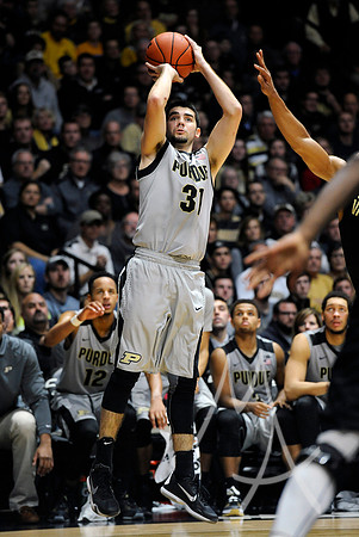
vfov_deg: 10.3
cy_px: 268
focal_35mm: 200
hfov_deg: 6.9
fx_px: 2985
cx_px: 180
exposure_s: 1/1000
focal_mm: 200
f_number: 3.5
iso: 4000
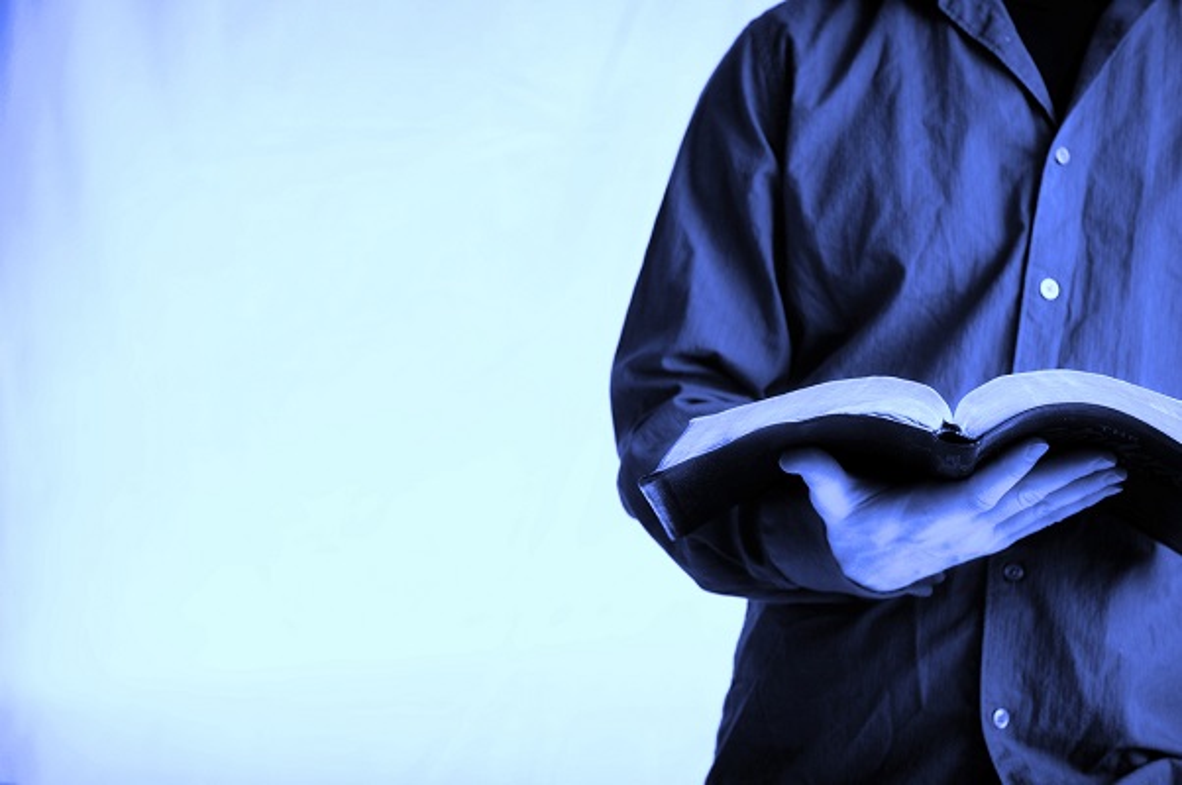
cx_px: 591
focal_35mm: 75
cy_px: 392
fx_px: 2460
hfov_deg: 27.0
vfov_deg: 18.1
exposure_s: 1/160
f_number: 2.8
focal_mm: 50
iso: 200
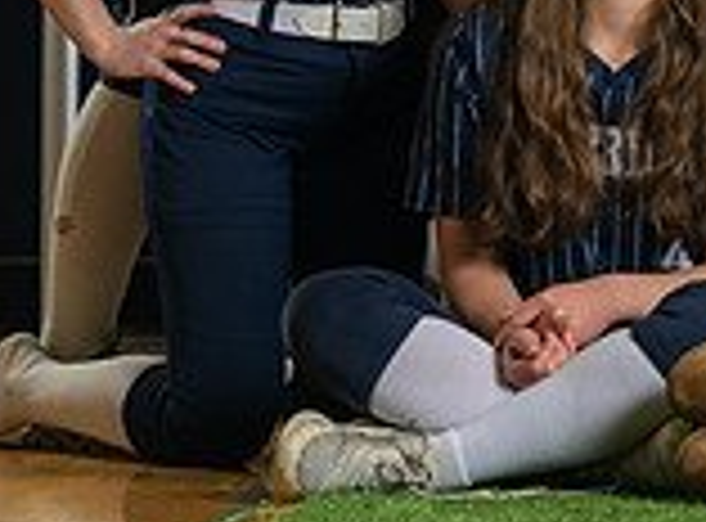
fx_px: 8216
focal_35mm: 405
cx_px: 1340
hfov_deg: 4.9
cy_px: -136
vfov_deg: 3.6
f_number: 2.8
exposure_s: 1/200
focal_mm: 87
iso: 200
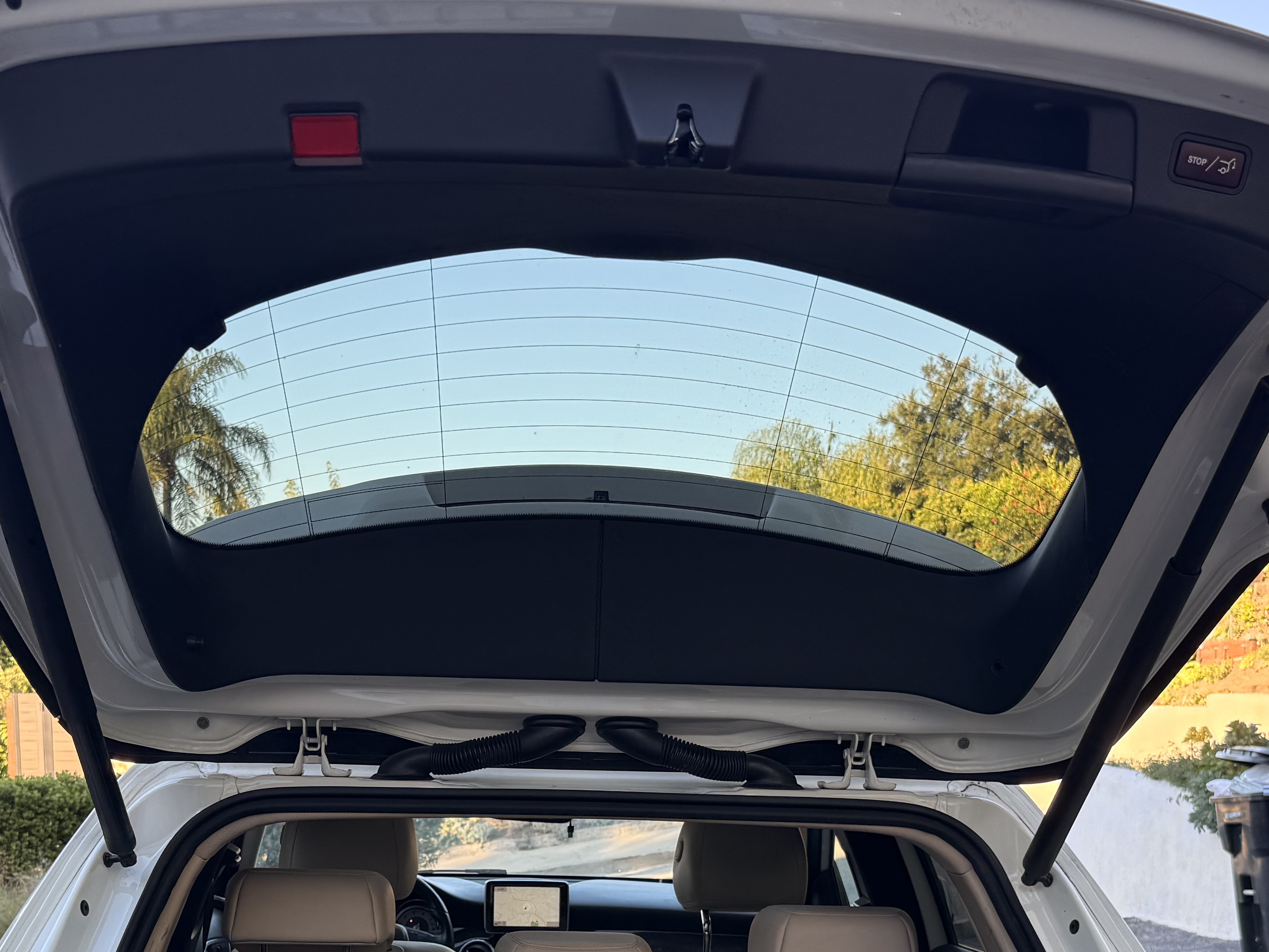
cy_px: 895
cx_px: 602
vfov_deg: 28.8
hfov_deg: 39.6
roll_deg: +1.1
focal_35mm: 48
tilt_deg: -7.4
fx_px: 1760
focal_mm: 6.76
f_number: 1.78
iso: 80
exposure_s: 1/282
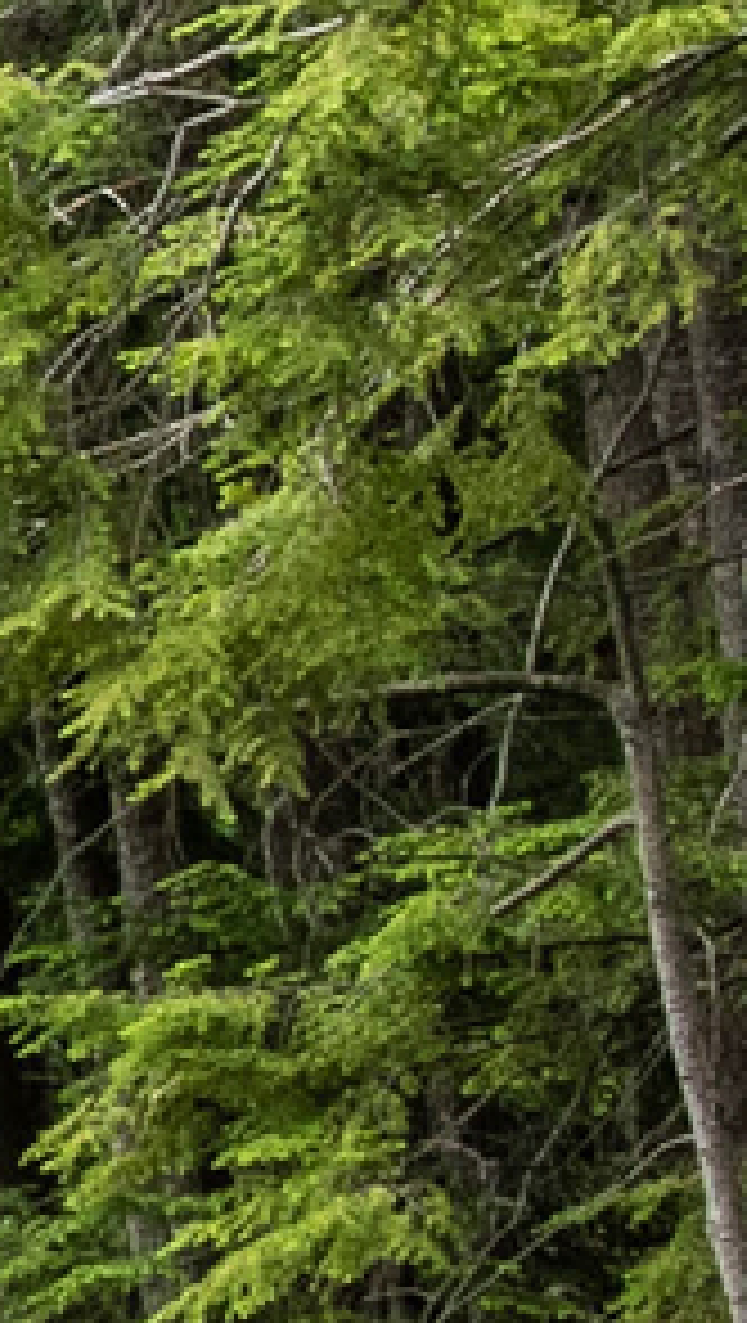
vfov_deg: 6.5
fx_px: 11517
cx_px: -4995
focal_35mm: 328
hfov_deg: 3.1
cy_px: 1528
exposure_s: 1/160
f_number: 8
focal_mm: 30
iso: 160
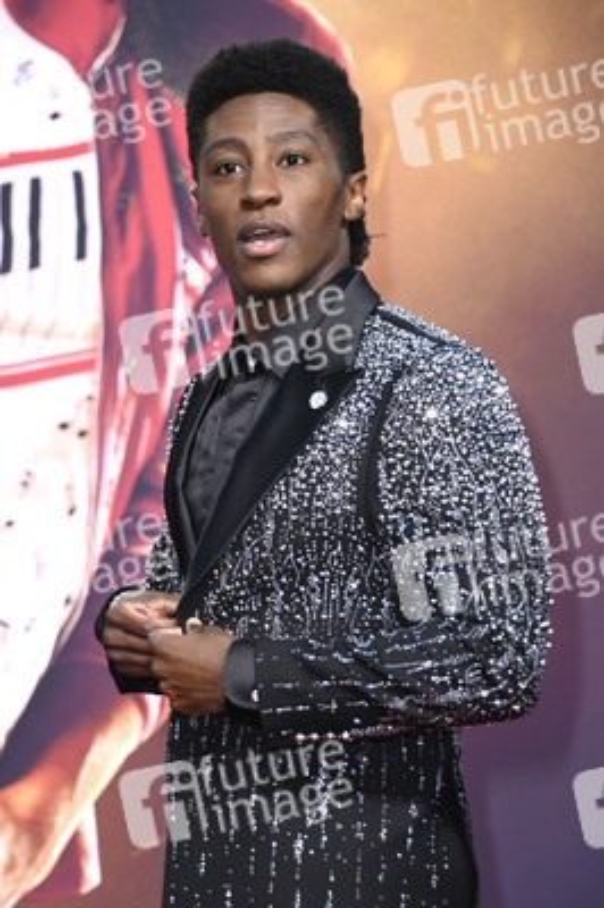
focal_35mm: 135
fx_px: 3403
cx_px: 302
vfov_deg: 15.2
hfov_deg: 10.1
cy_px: 454
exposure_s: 1/250
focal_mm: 135
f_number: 5.6
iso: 400
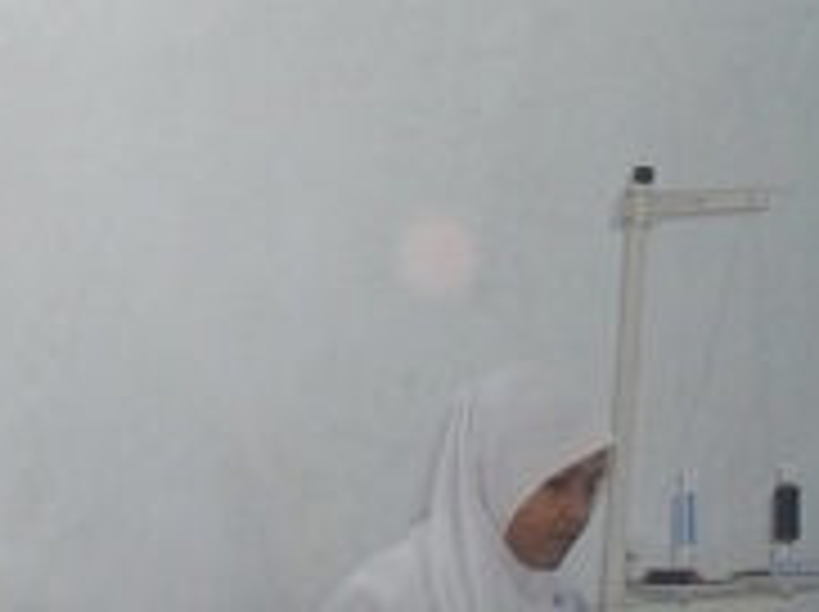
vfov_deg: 7.9
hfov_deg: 10.5
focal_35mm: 188
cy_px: 544
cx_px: 572
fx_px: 4442
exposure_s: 1/60
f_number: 4.3
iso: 240
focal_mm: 10.1
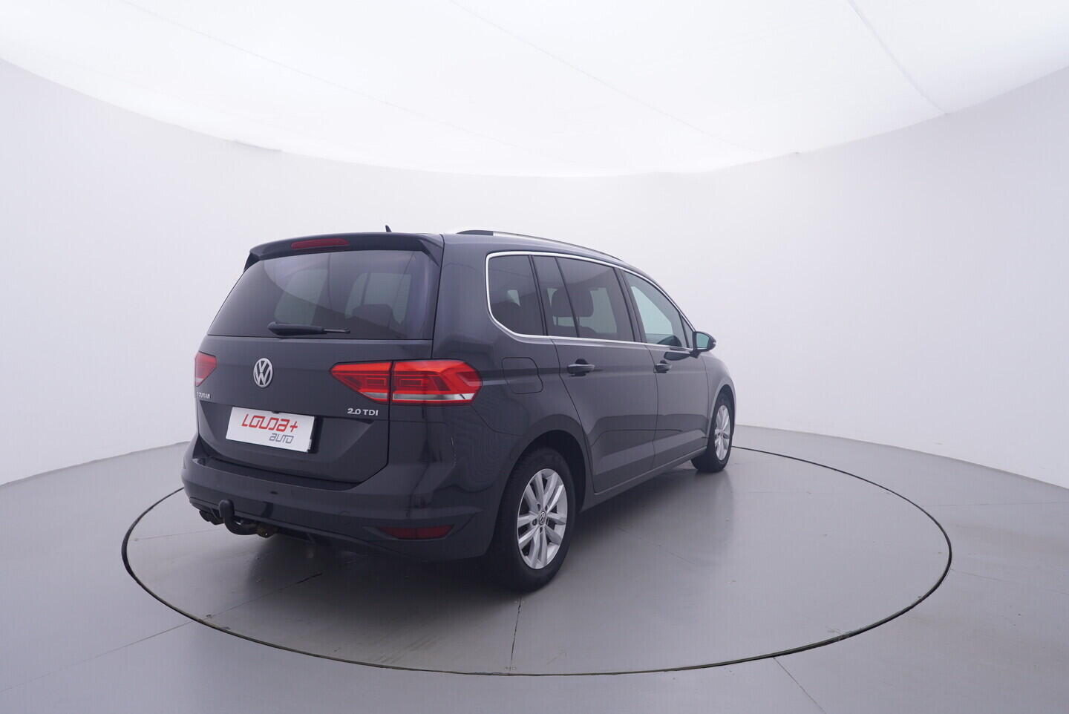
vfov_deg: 56.2
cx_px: 534
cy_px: 357
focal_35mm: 22
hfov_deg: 77.3
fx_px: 669
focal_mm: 15
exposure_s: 1/80
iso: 200
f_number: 5
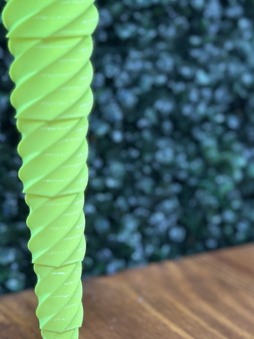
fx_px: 822
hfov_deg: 17.4
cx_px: 48
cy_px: 234
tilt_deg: -18.0
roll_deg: +1.4
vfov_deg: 23.2
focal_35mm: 84
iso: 400
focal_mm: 6.86
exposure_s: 1/33
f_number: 1.78
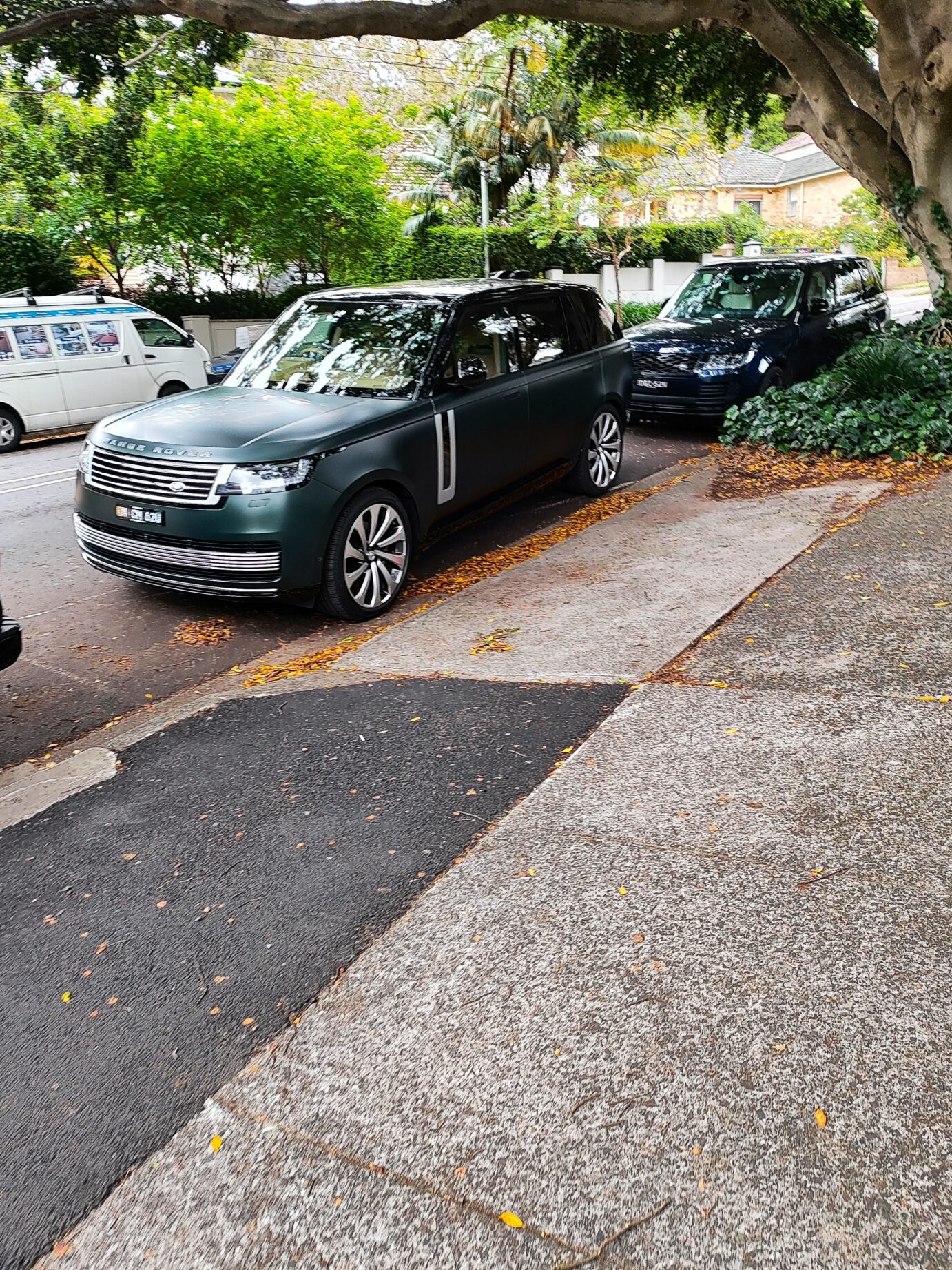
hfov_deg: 54.9
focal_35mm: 25
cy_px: 643
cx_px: 475
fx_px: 917
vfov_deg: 69.4
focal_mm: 5.89
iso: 146
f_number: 1.89
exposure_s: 1/100
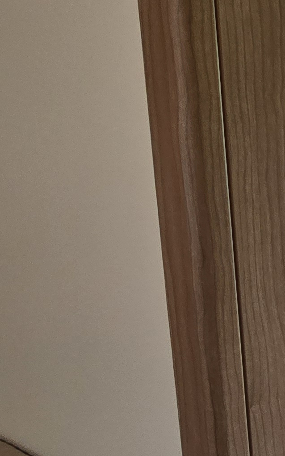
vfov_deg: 37.2
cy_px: 163
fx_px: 671
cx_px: 644
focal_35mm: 54
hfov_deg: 15.7
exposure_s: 1/359
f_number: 2.2
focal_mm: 2.2
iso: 125
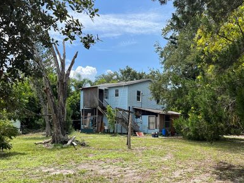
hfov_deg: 55.4
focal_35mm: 33
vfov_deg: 42.6
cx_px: 128
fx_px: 232
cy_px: 112
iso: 50
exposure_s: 1/2967
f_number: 1.6
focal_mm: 5.1
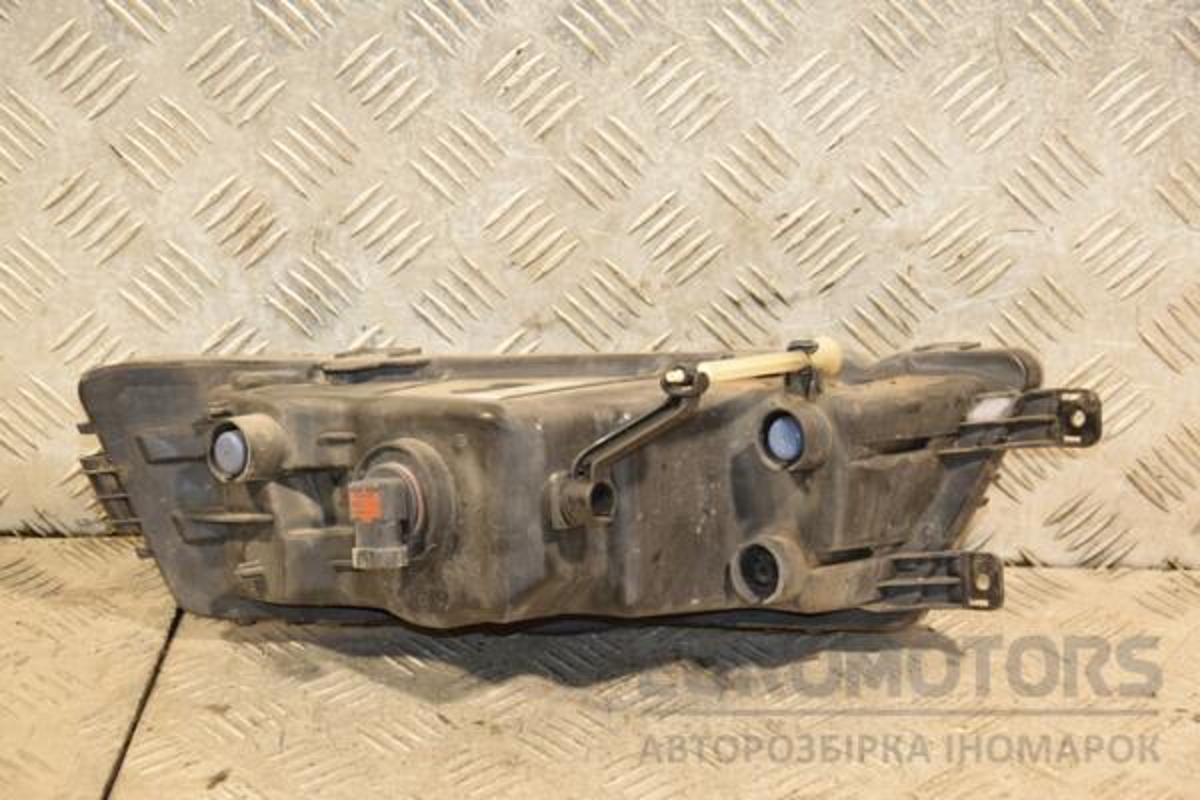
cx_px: 600
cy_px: 400
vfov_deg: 14.7
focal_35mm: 93
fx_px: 3100
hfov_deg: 21.9
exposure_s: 1/80
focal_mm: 62
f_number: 5.3
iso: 800
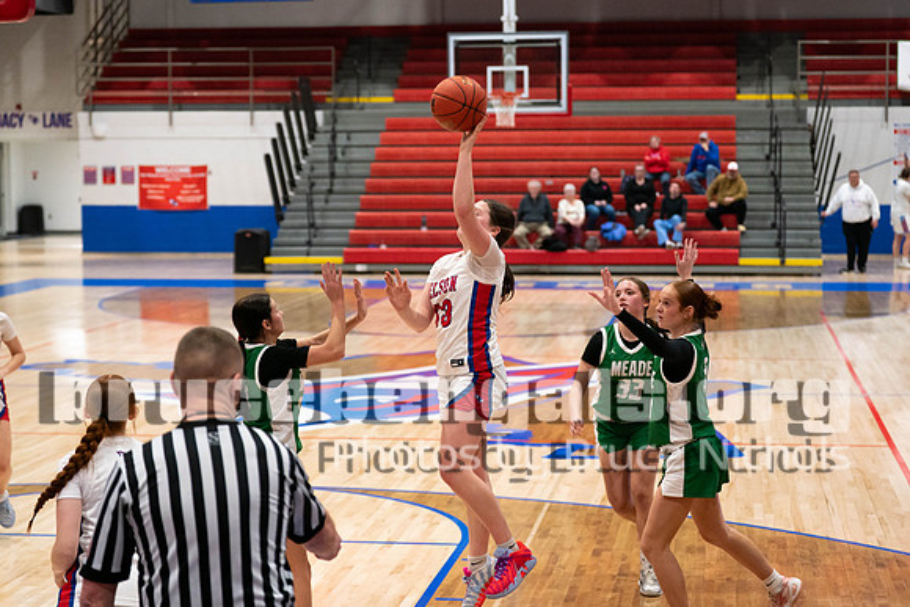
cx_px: 455
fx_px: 1897
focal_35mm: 75
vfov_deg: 18.2
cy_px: 304
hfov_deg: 27.0
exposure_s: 1/1000
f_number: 2.8
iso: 4000
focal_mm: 70
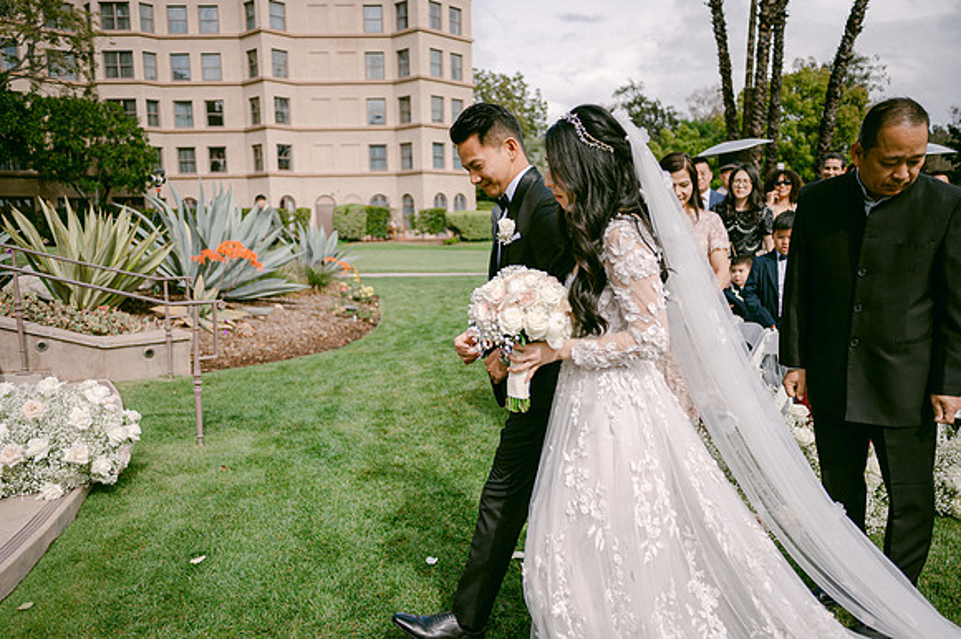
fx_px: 763
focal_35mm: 29
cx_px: 480
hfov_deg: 64.4
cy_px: 320
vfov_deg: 45.5
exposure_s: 1/3200
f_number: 2.8
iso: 100
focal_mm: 28
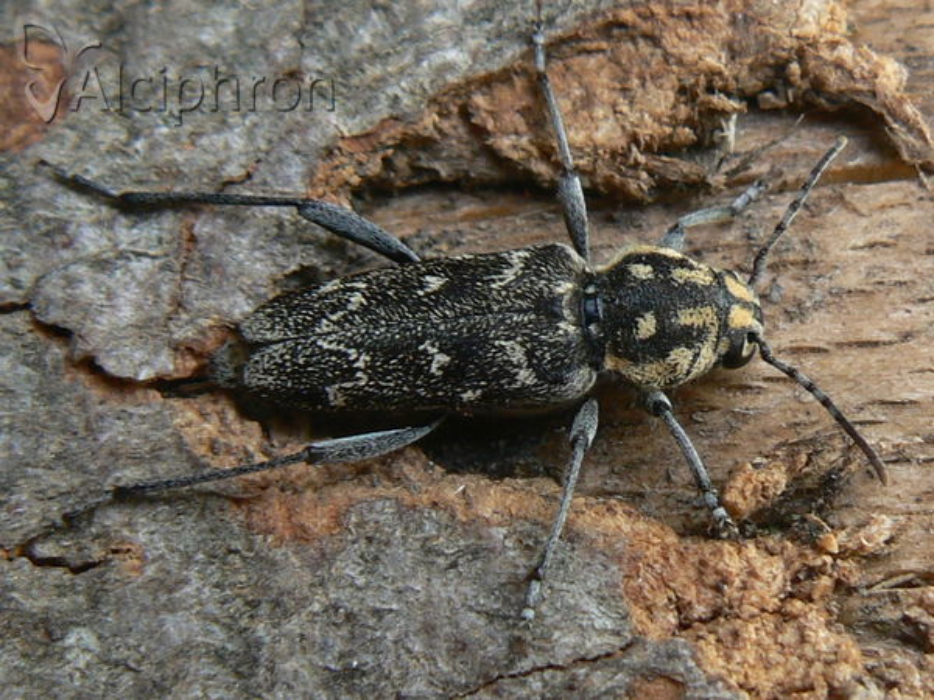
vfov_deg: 39.7
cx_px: 467
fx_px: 971
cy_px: 350
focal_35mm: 36
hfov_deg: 51.4
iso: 80
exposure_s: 1/80
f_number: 4
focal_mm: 6
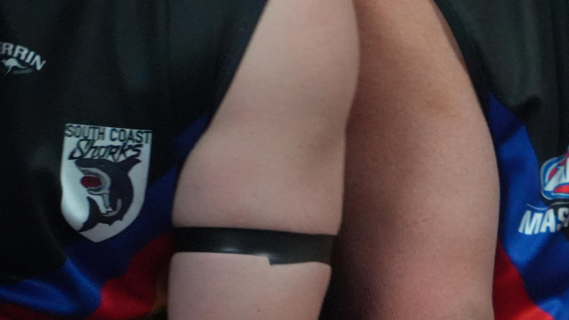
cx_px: 823
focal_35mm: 562
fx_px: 8480
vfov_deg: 2.2
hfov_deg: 3.8
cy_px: -142
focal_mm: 172
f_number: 5.6
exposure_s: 1/40
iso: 12800
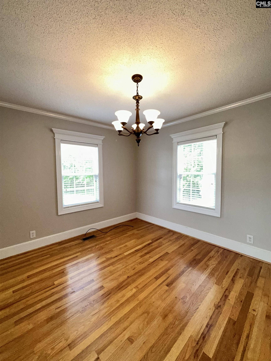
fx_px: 146
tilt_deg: -3.4
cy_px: 180
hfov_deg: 85.7
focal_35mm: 14
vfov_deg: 102.1
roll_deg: +0.2
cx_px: 136
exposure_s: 1/120
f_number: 2.2
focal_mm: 2.22
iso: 320
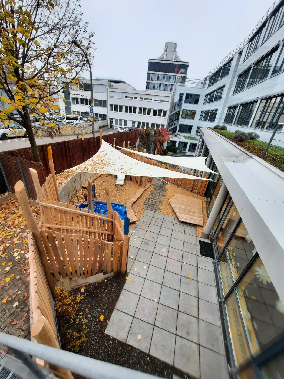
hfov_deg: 89.9
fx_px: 142
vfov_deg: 106.2
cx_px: 142
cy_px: 190
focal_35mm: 13
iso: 40
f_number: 2.2
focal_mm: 1.74
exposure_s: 1/100
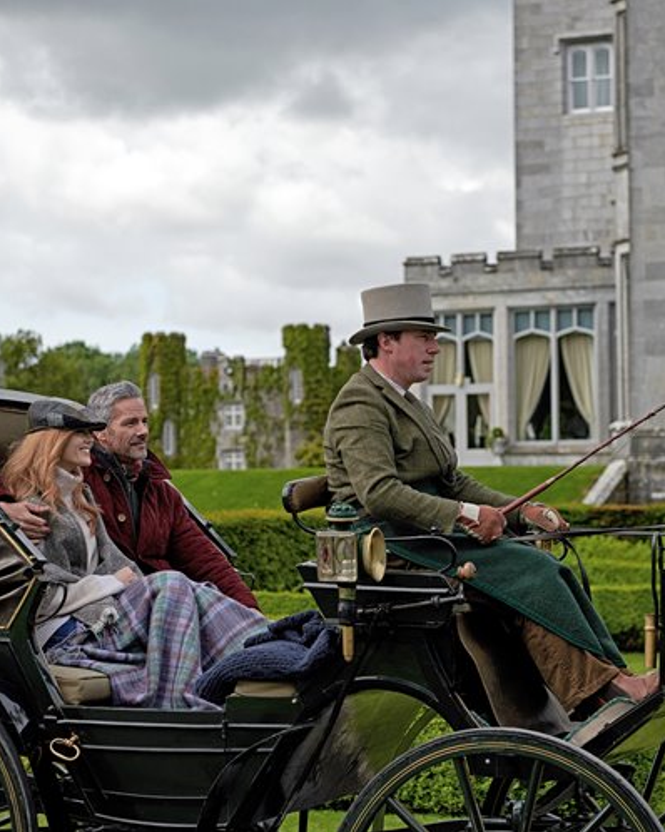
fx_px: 2437
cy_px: 416
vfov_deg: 19.4
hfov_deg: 15.5
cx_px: 396
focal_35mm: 99
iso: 125
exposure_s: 1/2000
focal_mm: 70
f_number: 4
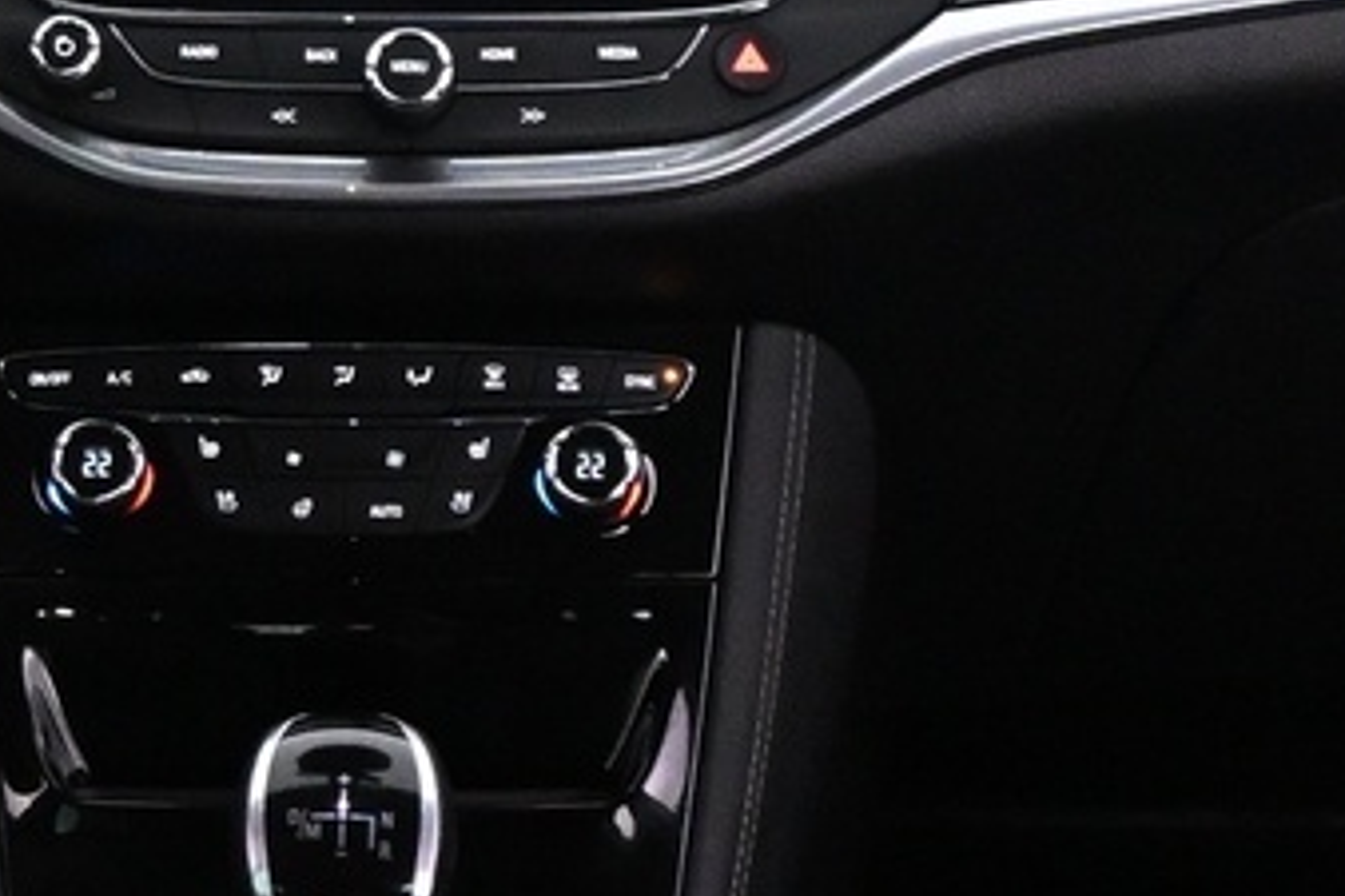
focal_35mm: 115
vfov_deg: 11.9
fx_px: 4294
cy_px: 510
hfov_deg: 17.7
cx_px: 362
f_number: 3.5
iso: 4500
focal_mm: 16
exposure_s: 1/60
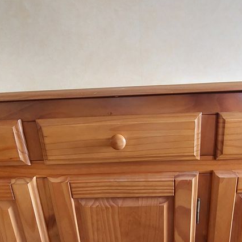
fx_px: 214
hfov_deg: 58.8
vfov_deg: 55.5
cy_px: 189
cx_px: 141
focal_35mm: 27
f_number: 2.2
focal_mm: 1.74
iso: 320
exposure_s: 1/33
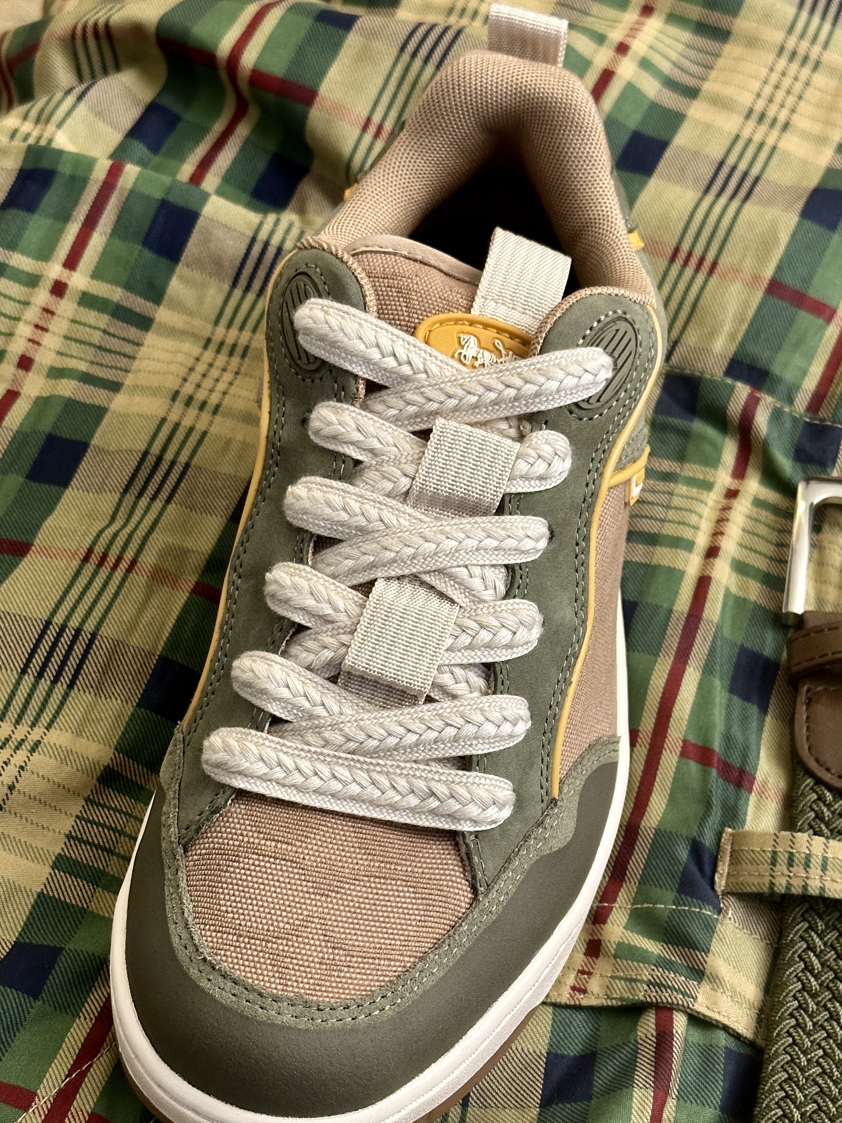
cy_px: 637
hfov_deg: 24.4
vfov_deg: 32.1
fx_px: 1946
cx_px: 499
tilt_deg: -53.6
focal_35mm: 60
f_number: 1.78
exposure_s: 1/40
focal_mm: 6.86
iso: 320
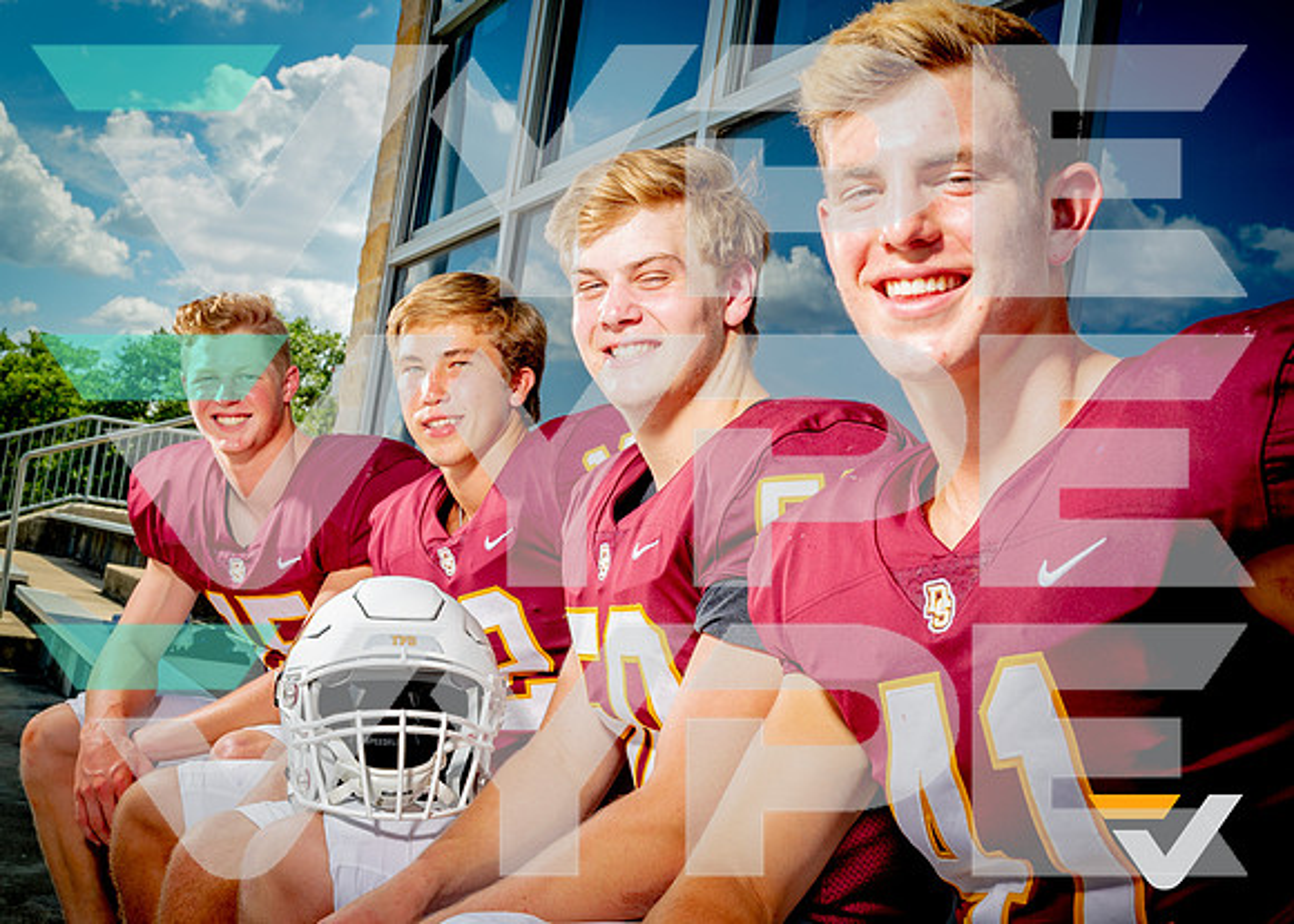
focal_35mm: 43
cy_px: 462
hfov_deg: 44.6
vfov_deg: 32.7
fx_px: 1577
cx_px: 647
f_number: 11
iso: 100
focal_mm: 41
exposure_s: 1/125
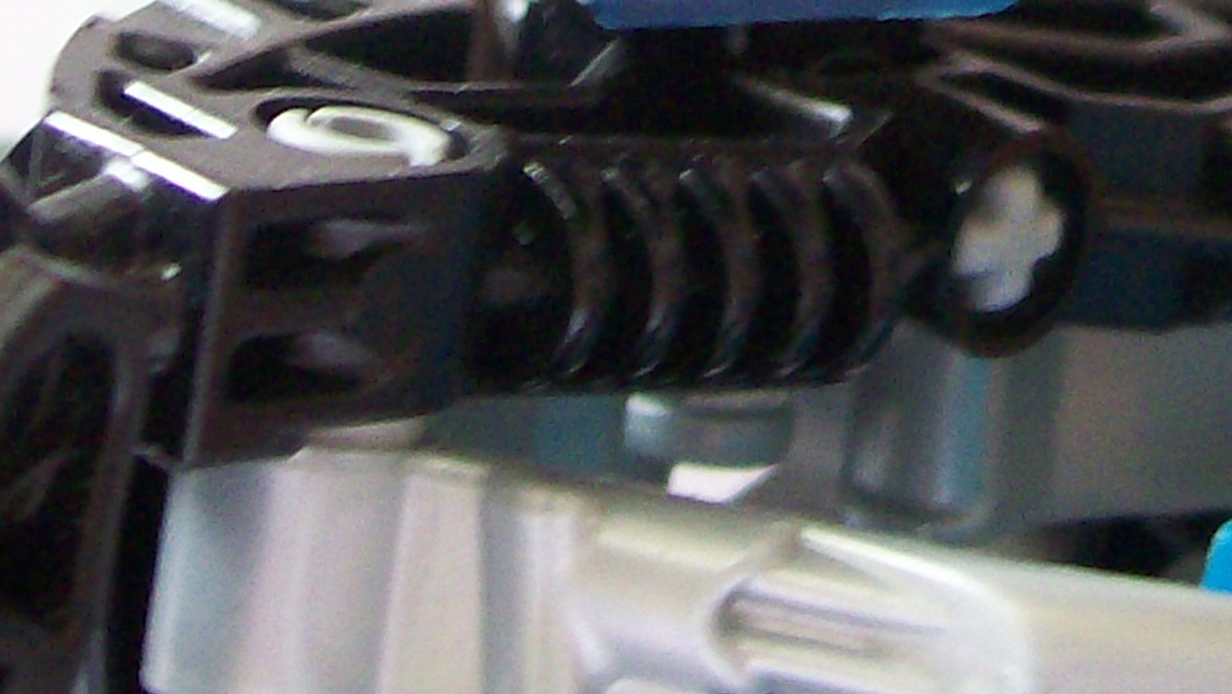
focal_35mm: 133
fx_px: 4346
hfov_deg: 16.1
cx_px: 847
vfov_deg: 8.8
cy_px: -520
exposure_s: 1/32
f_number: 2.7
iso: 149
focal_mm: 6
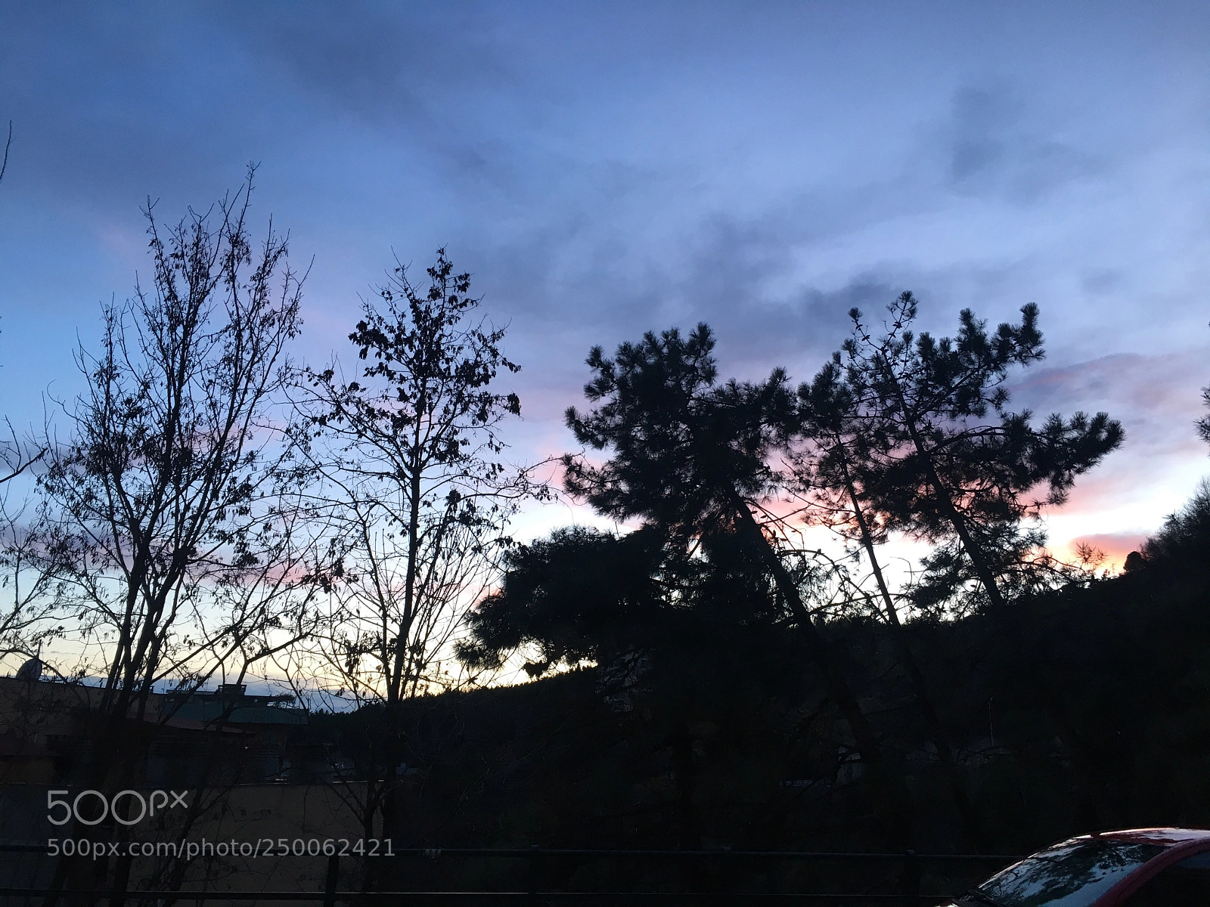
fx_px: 1014
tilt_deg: +16.6
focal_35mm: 29
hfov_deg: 61.7
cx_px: 605
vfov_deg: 48.2
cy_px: 454
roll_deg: -1.6
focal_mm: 4.15
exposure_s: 1/33
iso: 32
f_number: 2.2
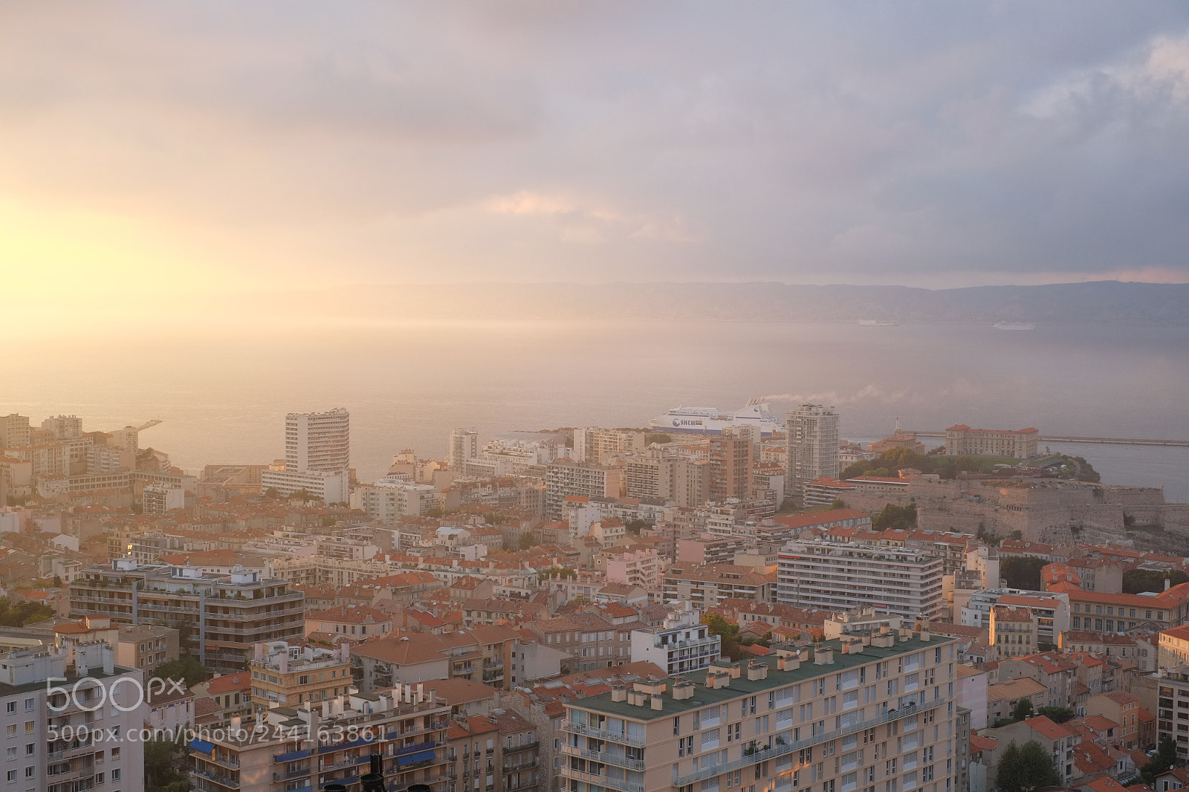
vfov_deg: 25.5
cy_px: 396
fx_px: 1750
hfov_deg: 37.5
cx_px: 594
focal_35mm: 53
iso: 640
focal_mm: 35
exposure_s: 1/125
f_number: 8
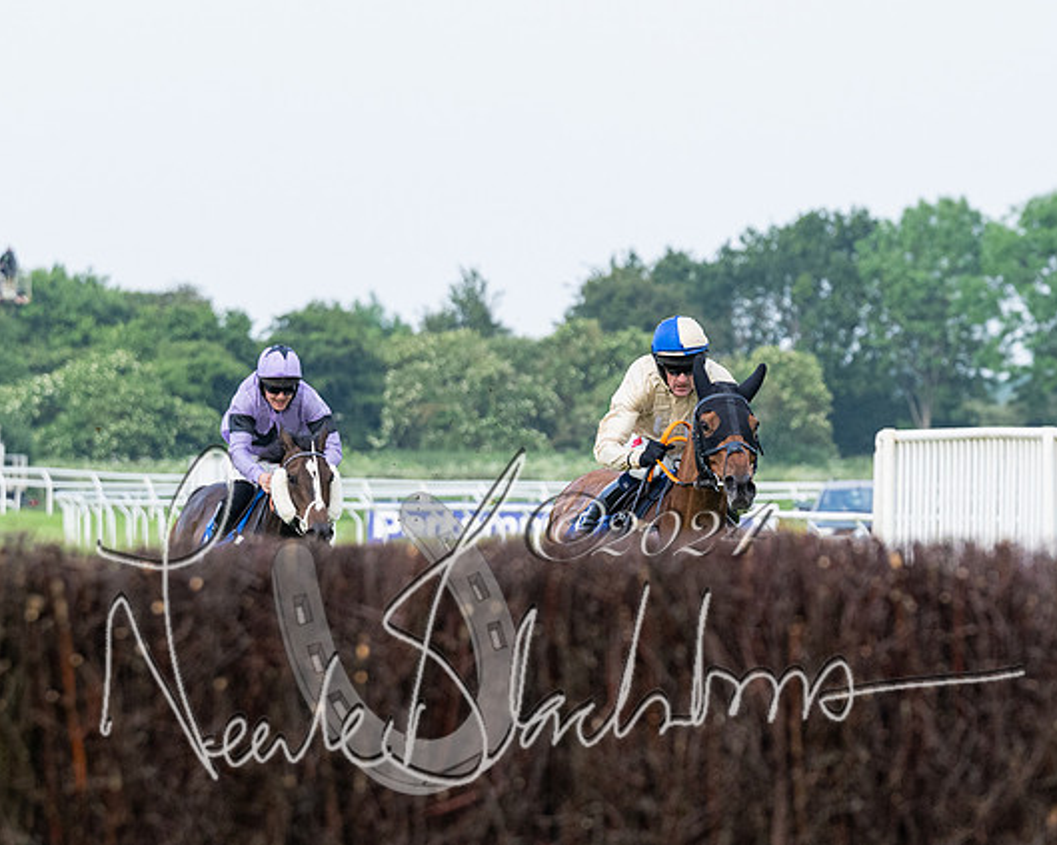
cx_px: 782
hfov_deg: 6.4
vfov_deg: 5.2
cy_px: 466
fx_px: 9383
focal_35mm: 300
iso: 800
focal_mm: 140
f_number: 4
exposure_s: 1/1250
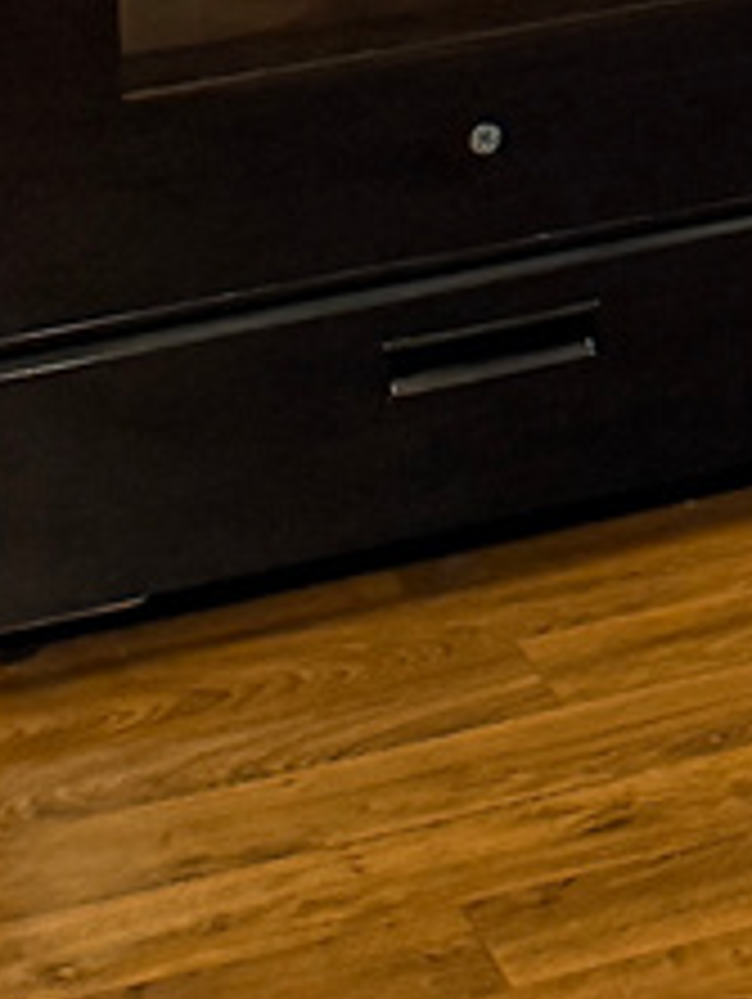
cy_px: -792
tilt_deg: -9.5
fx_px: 4799
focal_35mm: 166
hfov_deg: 8.6
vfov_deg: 11.1
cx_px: 1346
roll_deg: +0.0
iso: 500
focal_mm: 6.76
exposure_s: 1/60
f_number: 1.78
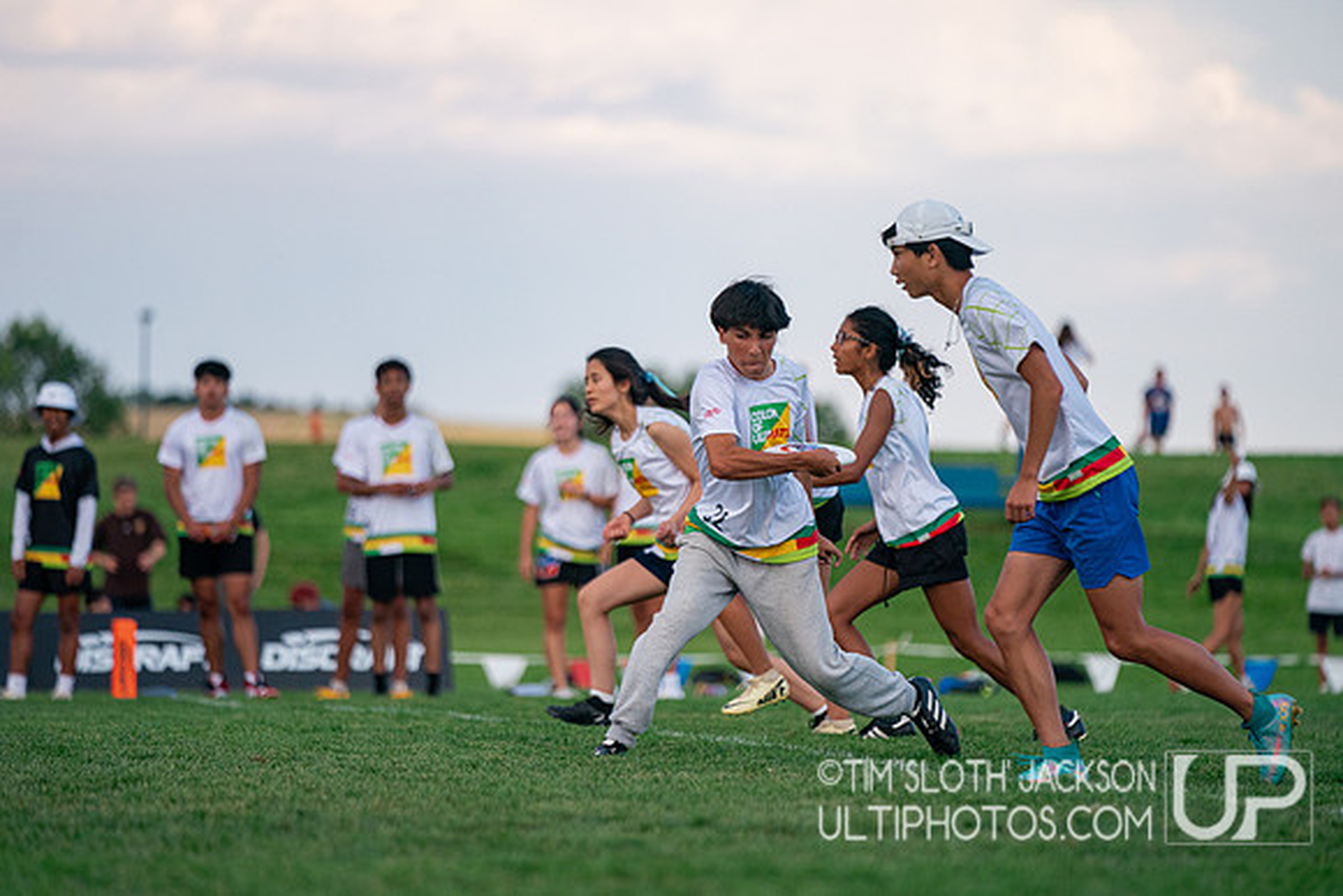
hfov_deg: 10.3
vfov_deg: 6.9
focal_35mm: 200
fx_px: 7463
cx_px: 672
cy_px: 448
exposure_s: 1/5000
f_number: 2.8
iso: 1600
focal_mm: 200
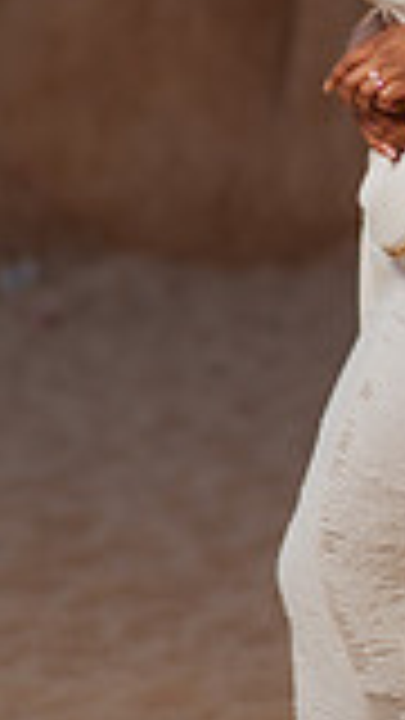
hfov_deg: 7.0
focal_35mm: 171
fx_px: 3265
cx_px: 562
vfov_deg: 12.5
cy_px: 130
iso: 50
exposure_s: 1/8000
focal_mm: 58
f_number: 1.4
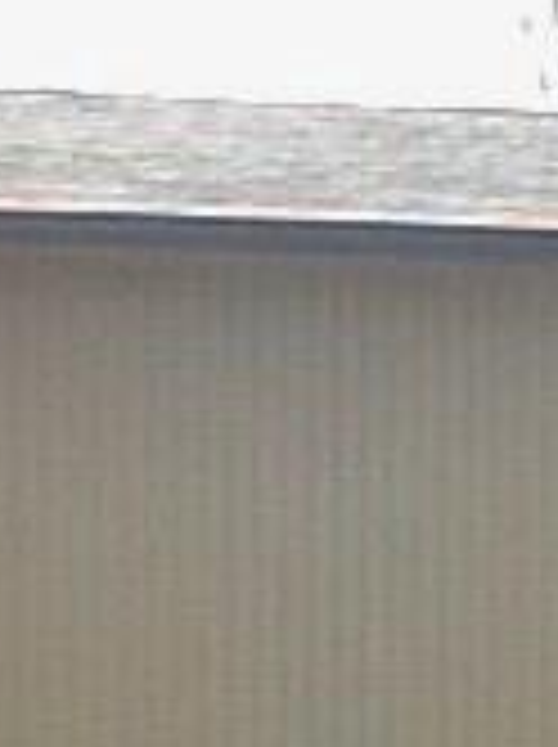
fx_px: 5495
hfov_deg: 5.8
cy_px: 1562
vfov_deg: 7.4
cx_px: 540
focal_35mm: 255
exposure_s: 1/405
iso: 40
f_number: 2.4
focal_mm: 2.03
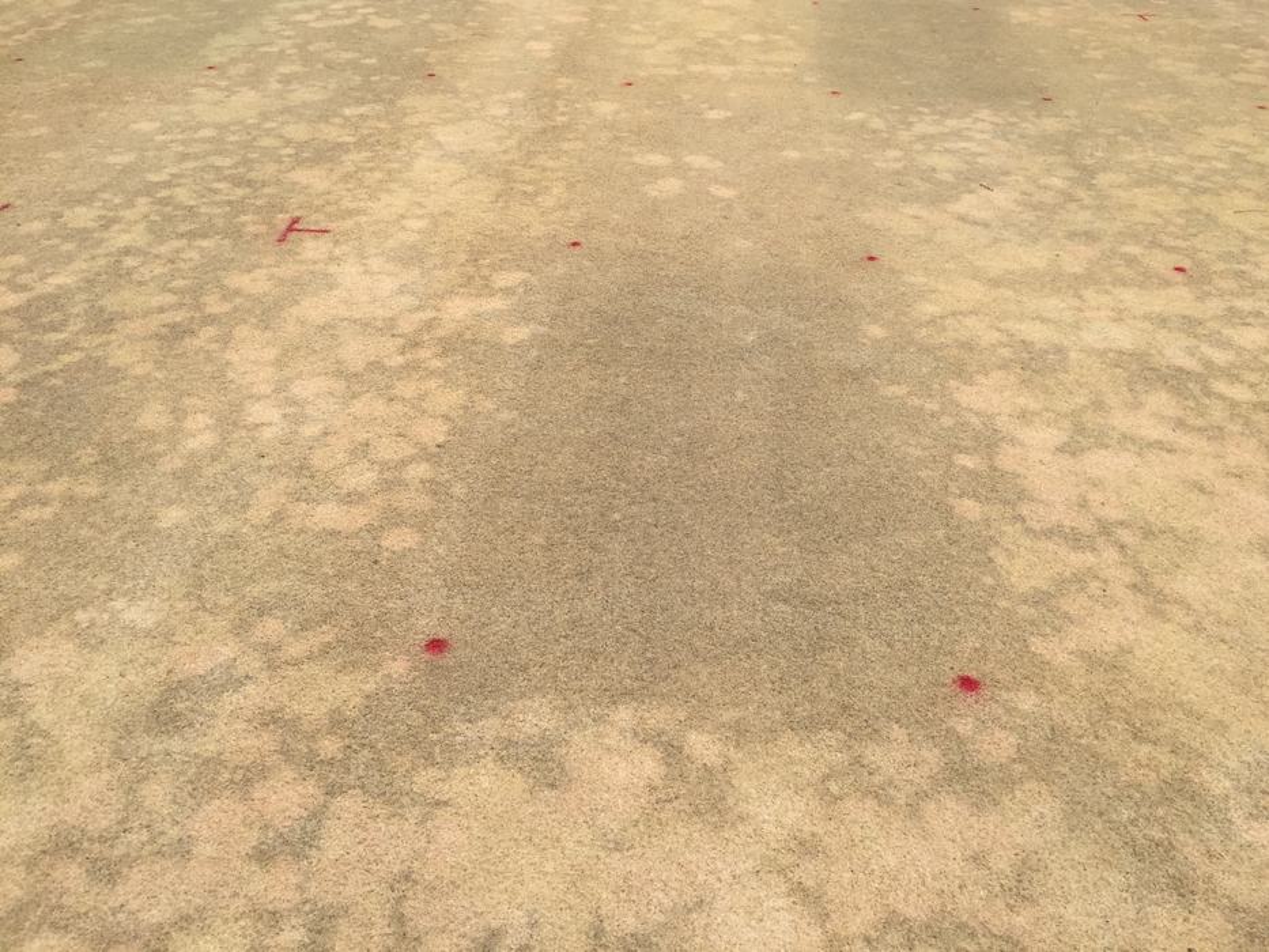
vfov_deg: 48.2
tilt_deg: -33.3
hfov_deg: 61.7
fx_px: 1063
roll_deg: -0.1
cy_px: 476
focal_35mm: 29
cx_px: 634
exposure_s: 1/1276
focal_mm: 4.15
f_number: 2.2
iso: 32
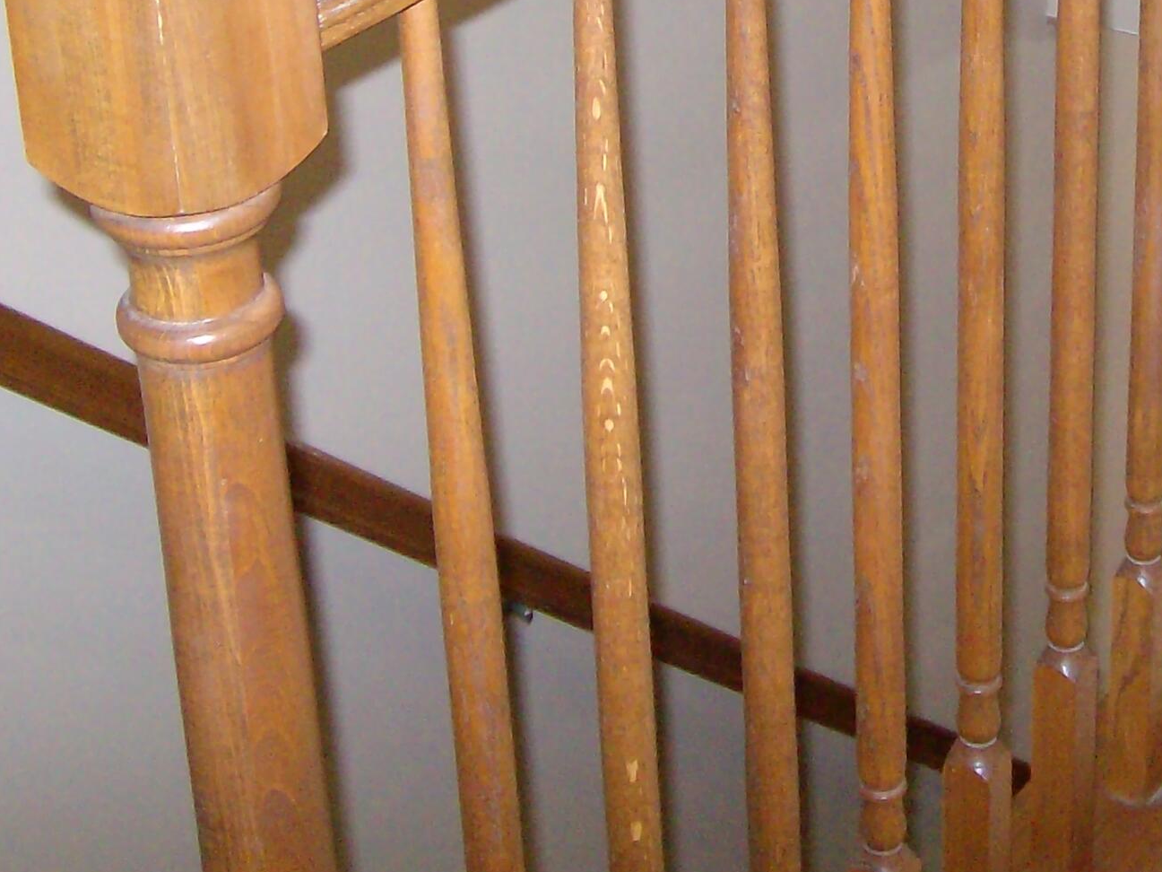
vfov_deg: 17.5
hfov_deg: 23.7
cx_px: 941
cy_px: -129
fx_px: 2719
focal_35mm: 81
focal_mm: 5.8
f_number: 2.8
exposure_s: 1/40
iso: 299
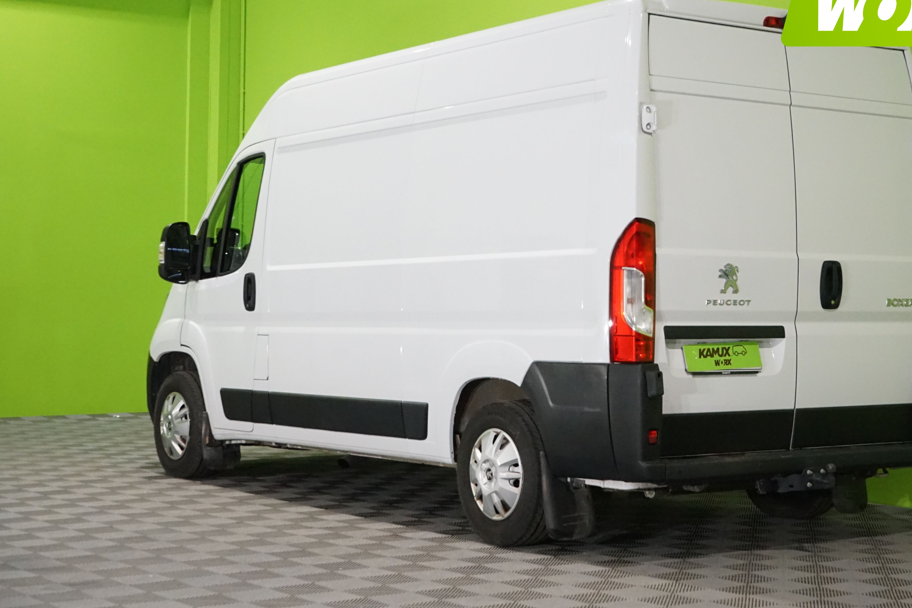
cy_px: 249
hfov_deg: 31.3
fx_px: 1621
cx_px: 558
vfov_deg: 21.2
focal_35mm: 64
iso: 6400
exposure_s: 1/80
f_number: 10
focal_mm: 49
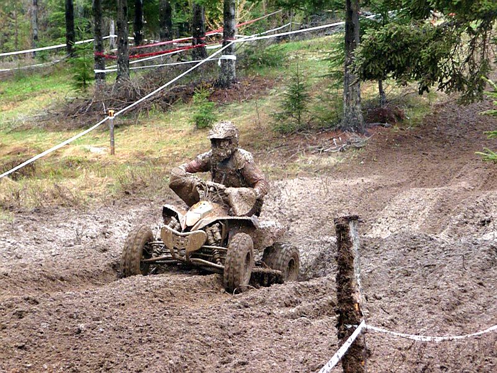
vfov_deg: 11.6
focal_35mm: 128
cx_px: 248
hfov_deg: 15.4
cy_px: 186
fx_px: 1838
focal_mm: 21.8
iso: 500
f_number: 4.7
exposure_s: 1/400
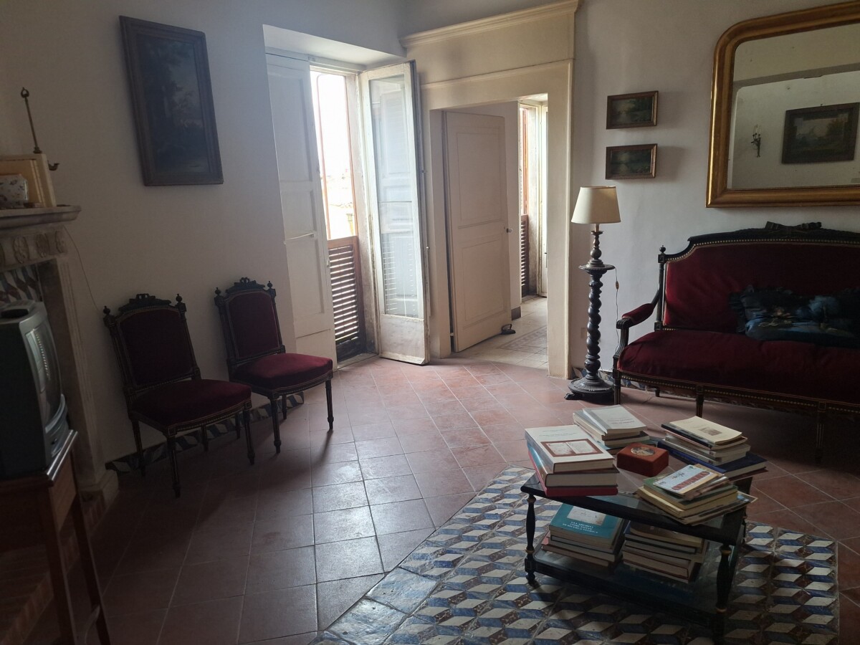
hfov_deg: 73.9
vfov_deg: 58.9
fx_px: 571
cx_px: 430
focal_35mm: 23
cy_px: 322
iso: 80
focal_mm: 5.54
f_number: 1.8
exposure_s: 1/120
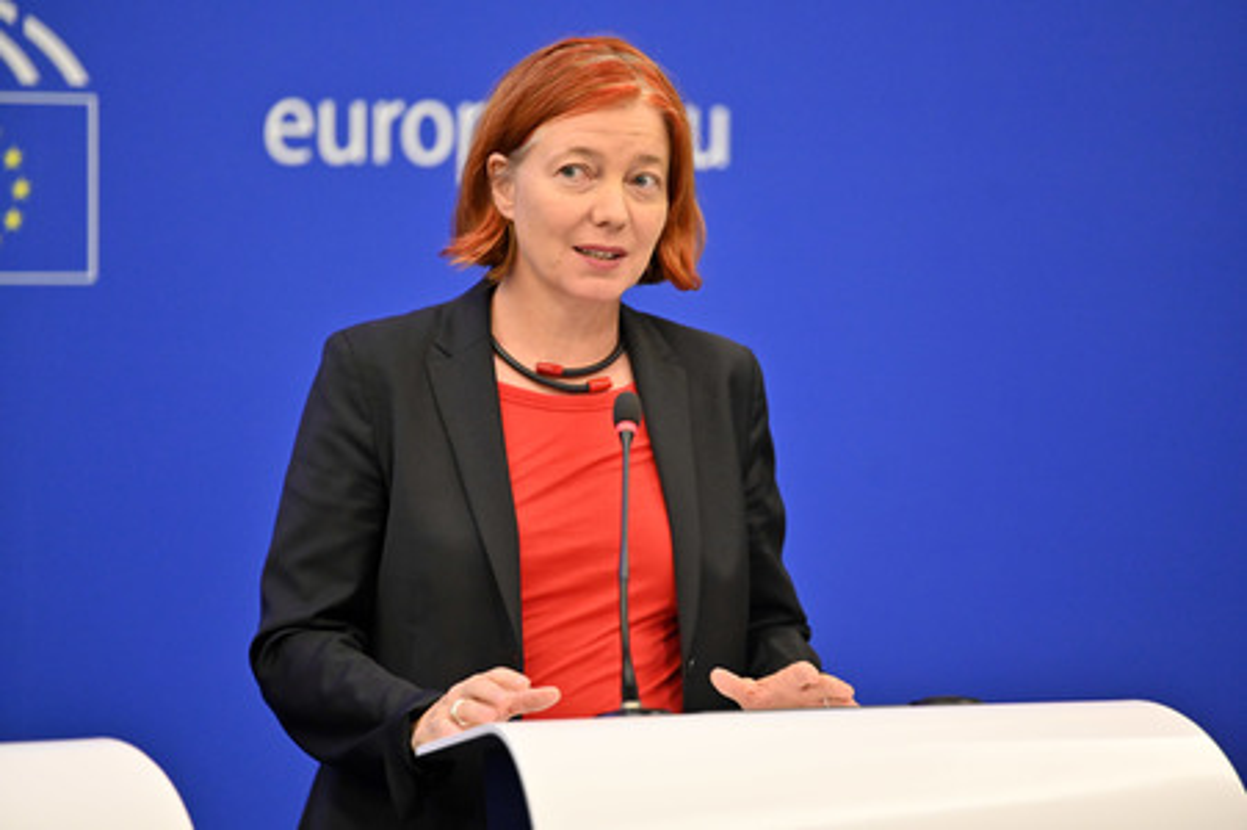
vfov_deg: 8.1
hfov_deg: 12.1
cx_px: 624
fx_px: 5884
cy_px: 415
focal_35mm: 170
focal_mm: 170
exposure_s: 1/800
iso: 5000
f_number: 2.8
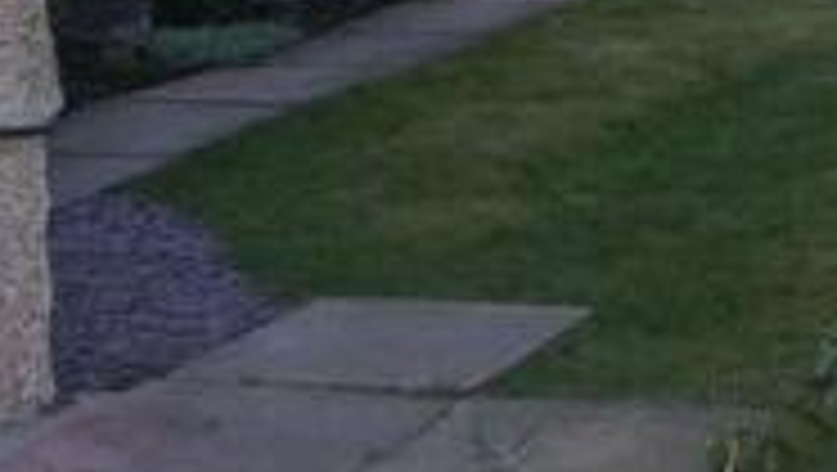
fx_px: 2577
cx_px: 1262
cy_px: -232
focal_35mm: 116
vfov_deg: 10.1
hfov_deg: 16.7
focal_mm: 8.83
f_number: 4
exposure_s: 1/500
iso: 200
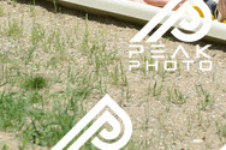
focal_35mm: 415
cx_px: 176
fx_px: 2603
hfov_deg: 5.0
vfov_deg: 3.3
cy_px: 20
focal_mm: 195
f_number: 6.3
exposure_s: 1/1250
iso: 360
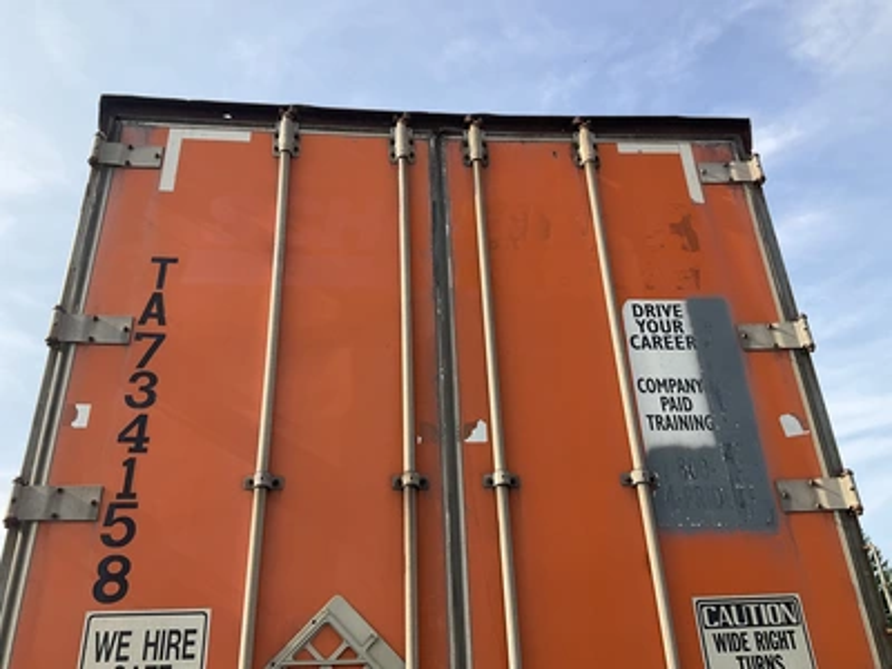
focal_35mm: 29
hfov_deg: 61.7
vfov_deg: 48.2
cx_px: 446
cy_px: 334
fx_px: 747
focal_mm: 3
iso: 25
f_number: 1.8
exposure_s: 1/944
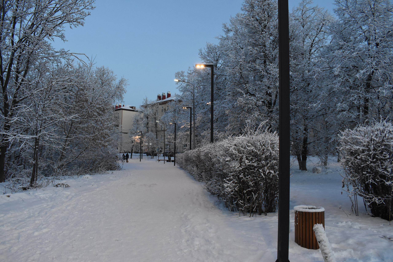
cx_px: 196
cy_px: 131
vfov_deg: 47.9
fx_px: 295
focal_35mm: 27
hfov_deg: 67.4
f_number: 7.1
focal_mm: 18
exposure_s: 1/200
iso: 2500
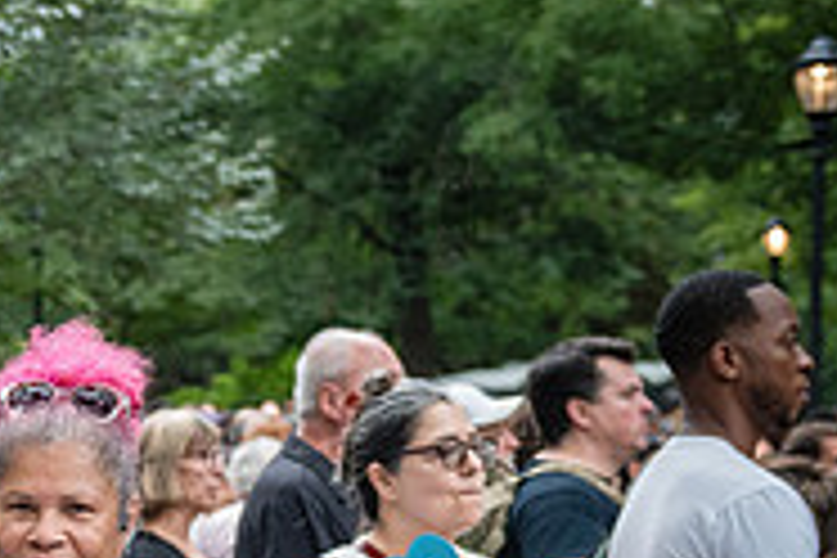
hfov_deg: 13.8
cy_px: 844
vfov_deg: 9.5
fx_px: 3255
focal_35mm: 140
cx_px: -418
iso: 2000
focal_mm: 45
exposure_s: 1/1000
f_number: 3.5
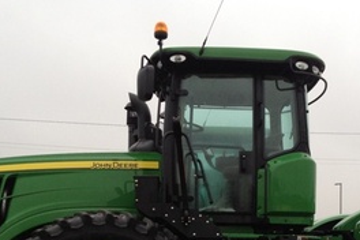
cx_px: 240
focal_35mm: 75
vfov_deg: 17.5
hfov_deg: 26.8
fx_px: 750
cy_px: 267
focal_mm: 4.28
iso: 80
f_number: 2.4
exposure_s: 1/120
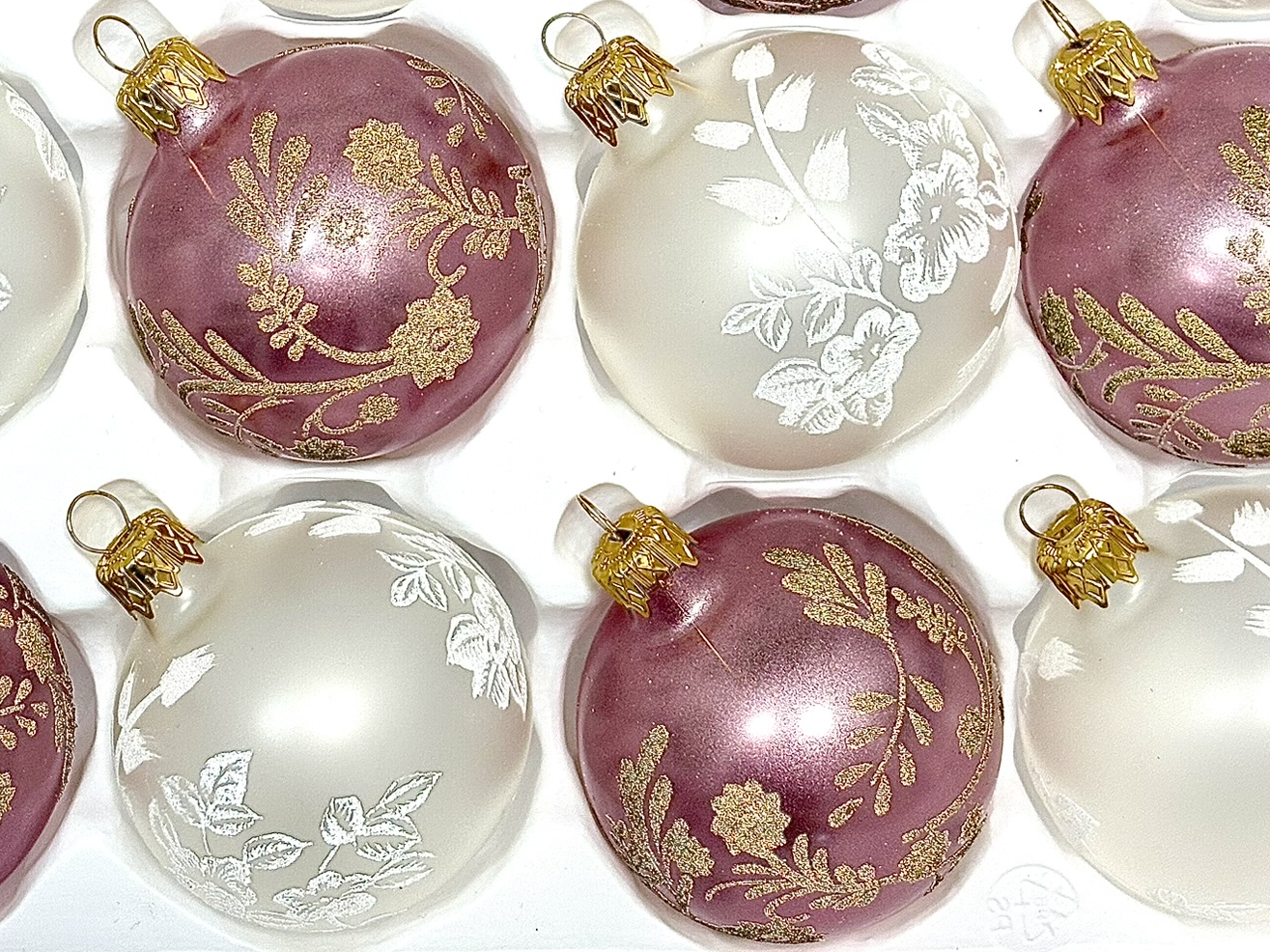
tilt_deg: -47.4
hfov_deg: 24.1
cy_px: 234
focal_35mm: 81
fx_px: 2971
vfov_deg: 18.1
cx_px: 536
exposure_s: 1/50
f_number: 1.6
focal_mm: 5.96
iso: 40
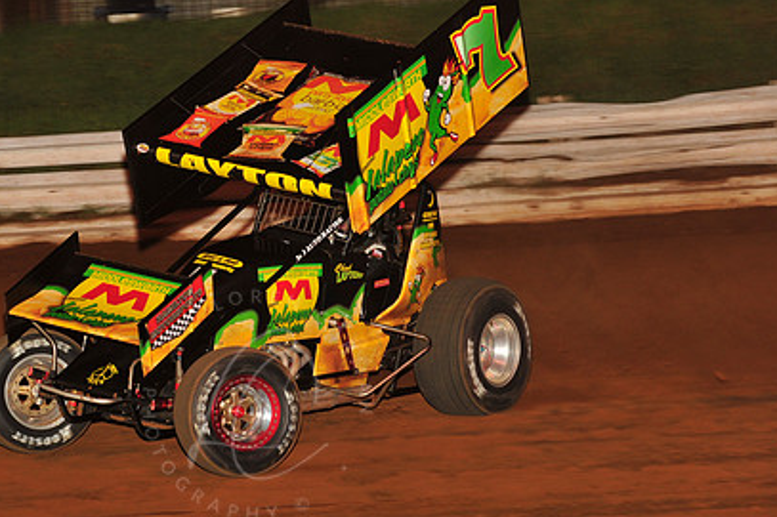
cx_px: 256
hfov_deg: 12.0
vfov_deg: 8.0
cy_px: 229
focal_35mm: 171
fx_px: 3689
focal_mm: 120
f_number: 6.3
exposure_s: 1/320
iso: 800
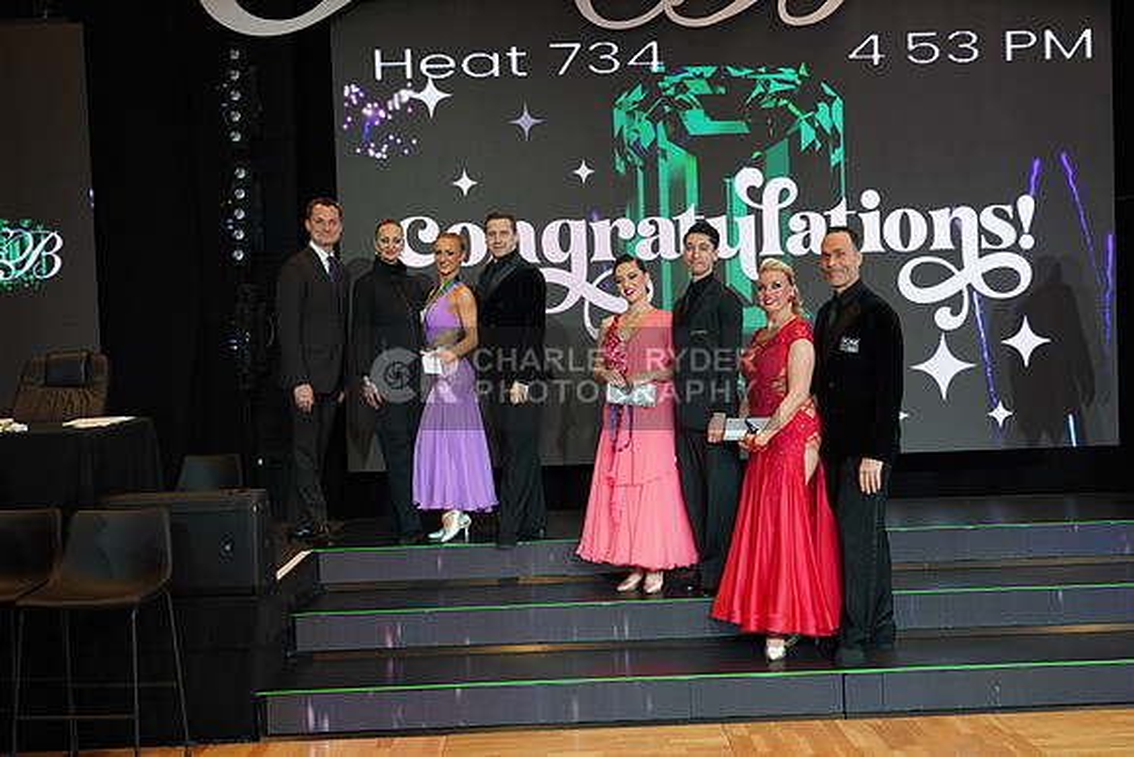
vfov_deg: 36.0
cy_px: 378
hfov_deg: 51.9
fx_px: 1166
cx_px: 567
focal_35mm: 37
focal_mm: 37
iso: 1250
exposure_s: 1/200
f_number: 5
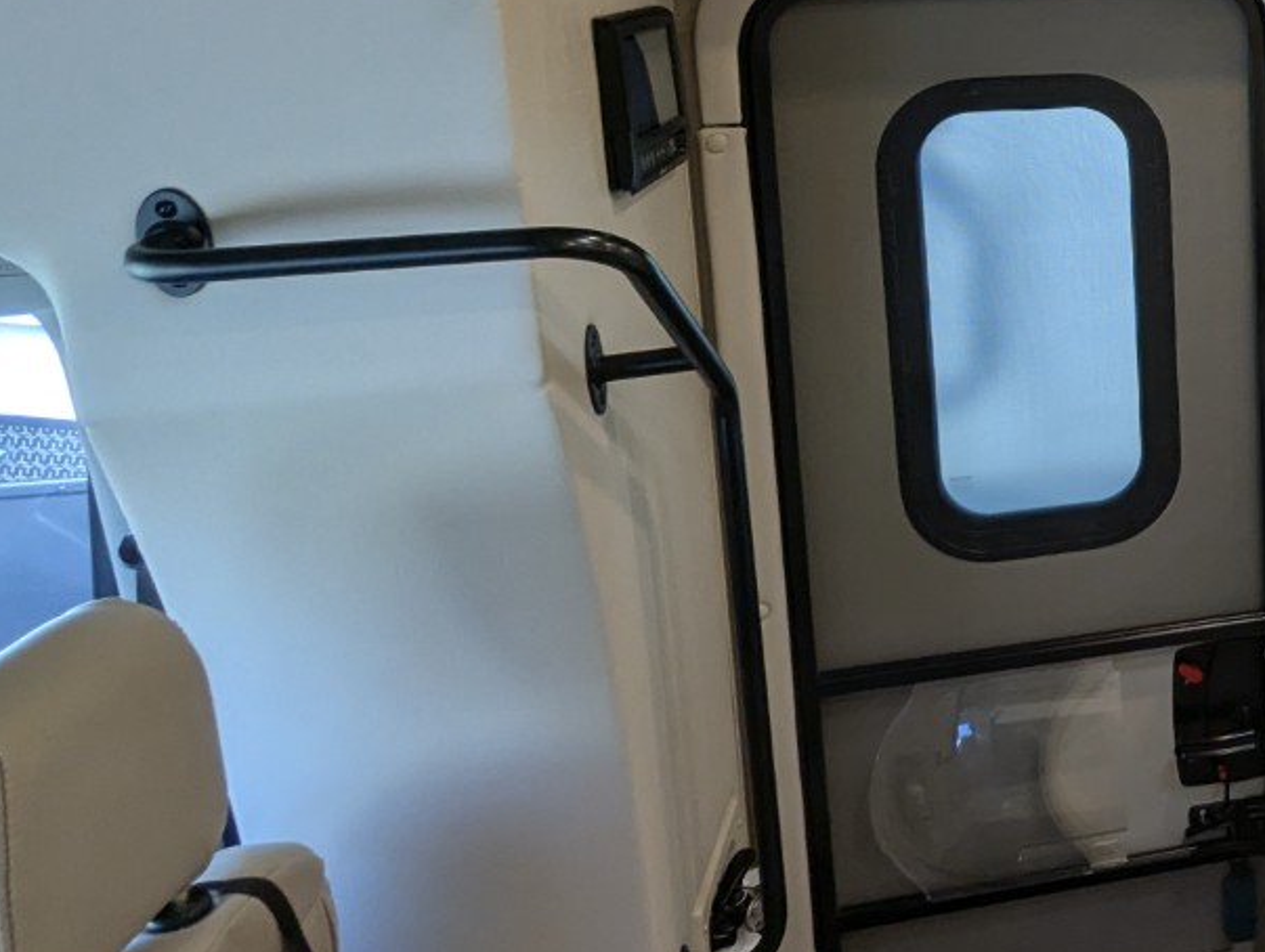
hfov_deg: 40.5
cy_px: 132
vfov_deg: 36.8
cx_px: 1390
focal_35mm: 37
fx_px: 1354
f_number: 2.2
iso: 49
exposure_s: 1/54.2
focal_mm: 2.35
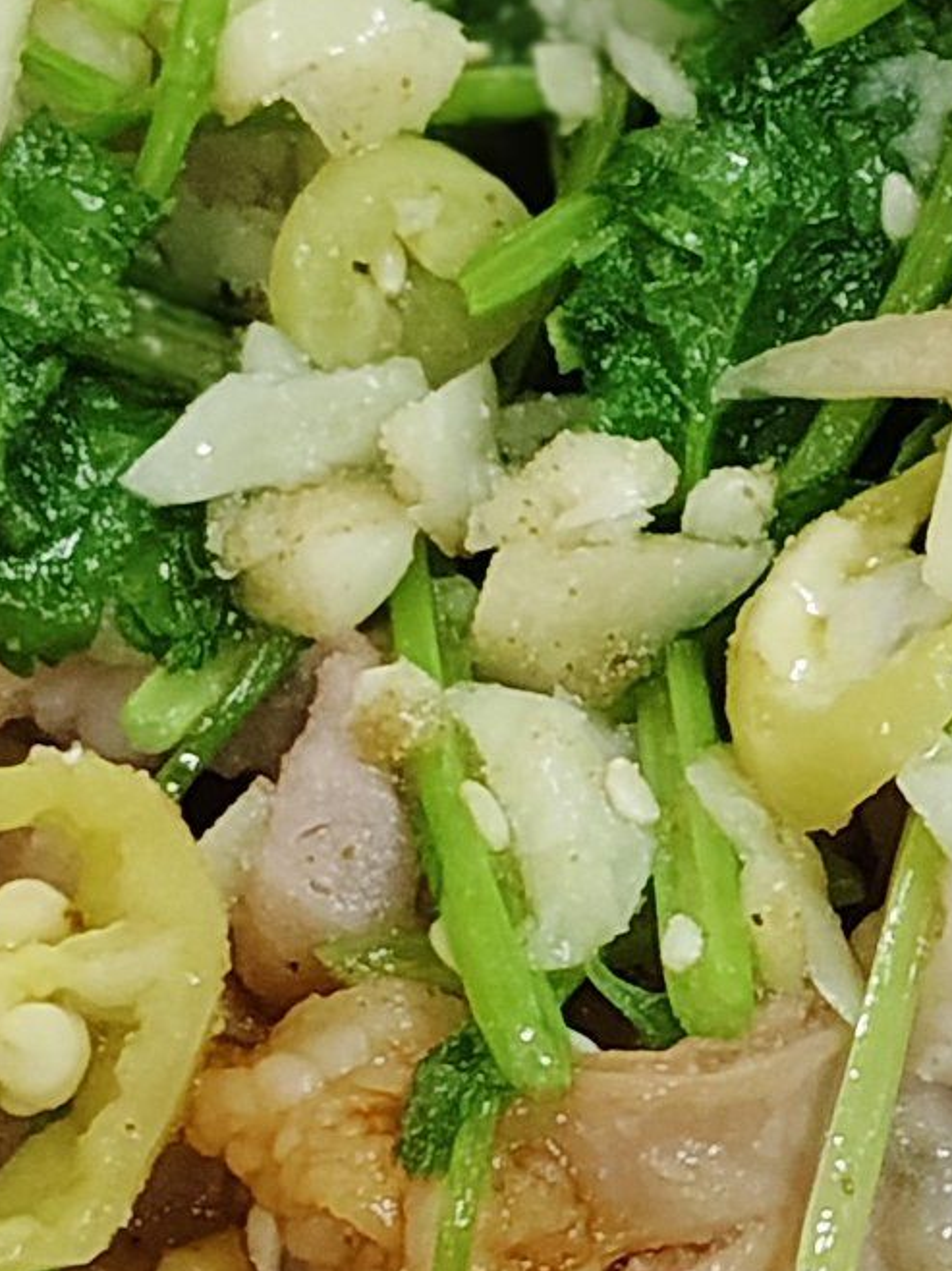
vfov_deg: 10.3
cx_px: 1128
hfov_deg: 7.7
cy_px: 980
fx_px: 7008
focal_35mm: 191
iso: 1248
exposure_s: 1/100
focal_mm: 5.56
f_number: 4
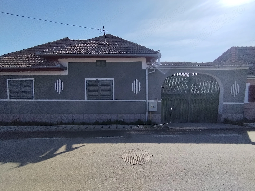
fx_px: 118
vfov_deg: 78.1
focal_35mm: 16
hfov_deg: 94.5
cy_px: 96
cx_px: 128
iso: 100
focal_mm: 1.42
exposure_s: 1/3157
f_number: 2.2
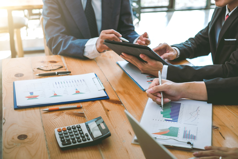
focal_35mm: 53
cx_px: 119
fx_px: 350
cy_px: 80
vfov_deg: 25.5
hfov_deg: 37.5
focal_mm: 35
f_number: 2.8
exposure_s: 1/160
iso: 200
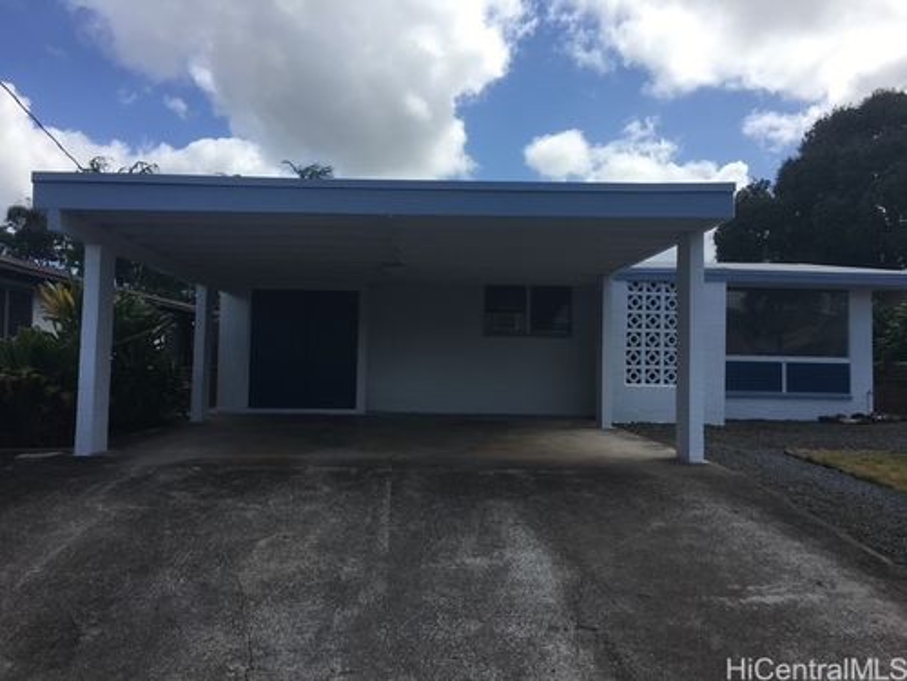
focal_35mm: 29
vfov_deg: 48.2
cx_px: 454
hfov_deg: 61.7
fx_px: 760
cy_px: 340
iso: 25
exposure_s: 1/1972
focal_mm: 4.15
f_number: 2.2
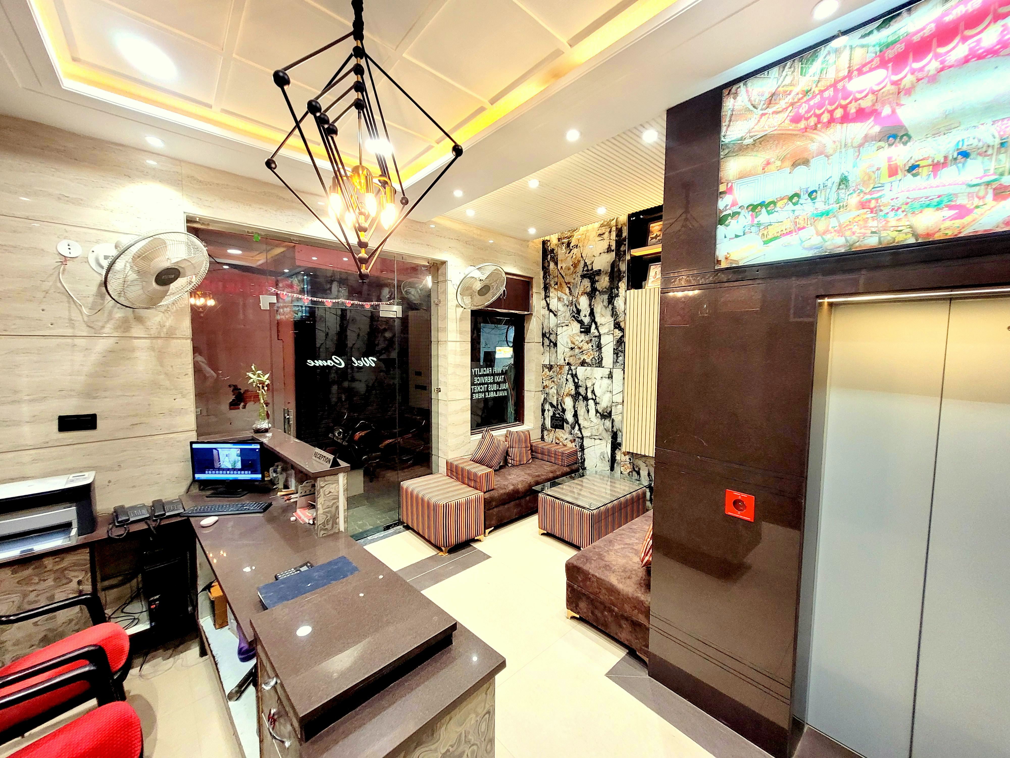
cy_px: 379
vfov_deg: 89.9
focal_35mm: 13
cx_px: 505
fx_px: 379
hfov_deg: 106.2
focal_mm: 1.74
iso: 160
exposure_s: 1/50
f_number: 2.2
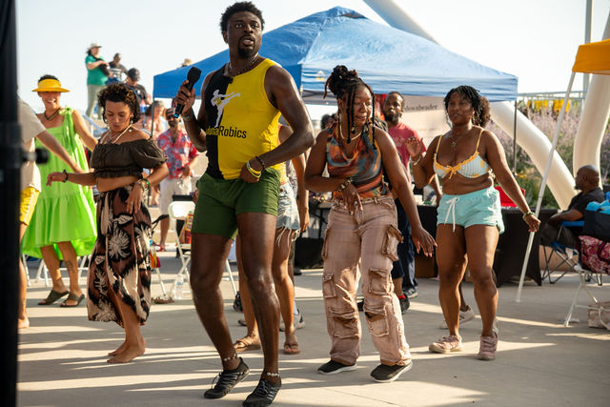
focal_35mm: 82
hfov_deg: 24.7
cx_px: 276
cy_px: 211
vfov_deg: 16.6
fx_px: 1394
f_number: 4
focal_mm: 50
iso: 100
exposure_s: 1/125
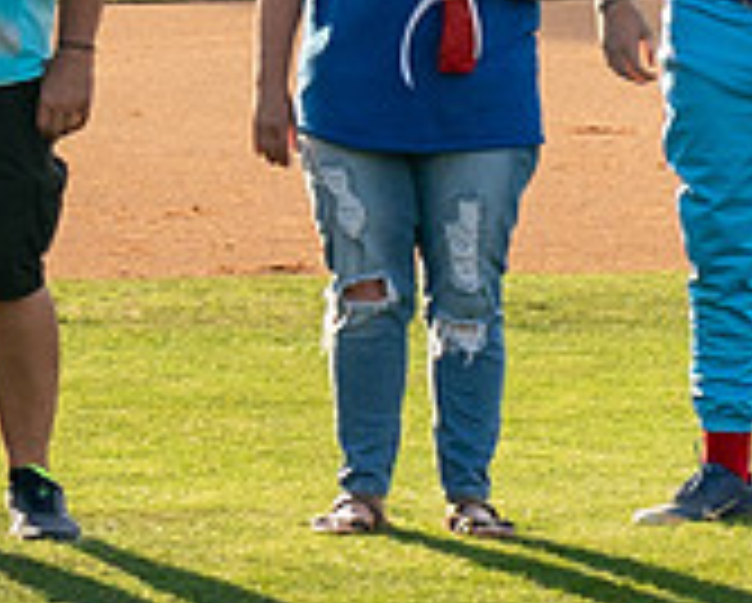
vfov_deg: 5.1
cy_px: -288
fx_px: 6685
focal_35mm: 300
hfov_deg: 5.9
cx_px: -1611
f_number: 4.5
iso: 800
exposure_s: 1/1000
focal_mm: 35
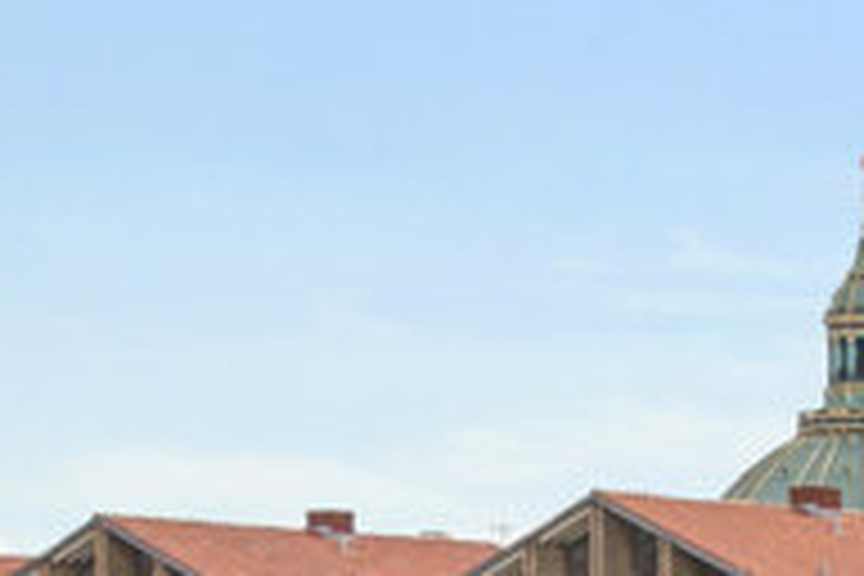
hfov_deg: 10.8
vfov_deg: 7.1
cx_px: 1395
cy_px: 1377
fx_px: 4365
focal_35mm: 182
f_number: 8
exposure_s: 1/640
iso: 200
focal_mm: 21
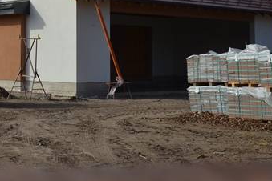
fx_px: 642
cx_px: 23
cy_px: 4
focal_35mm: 85
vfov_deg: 15.8
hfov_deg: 23.2
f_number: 8
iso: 100
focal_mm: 24
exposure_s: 1/250
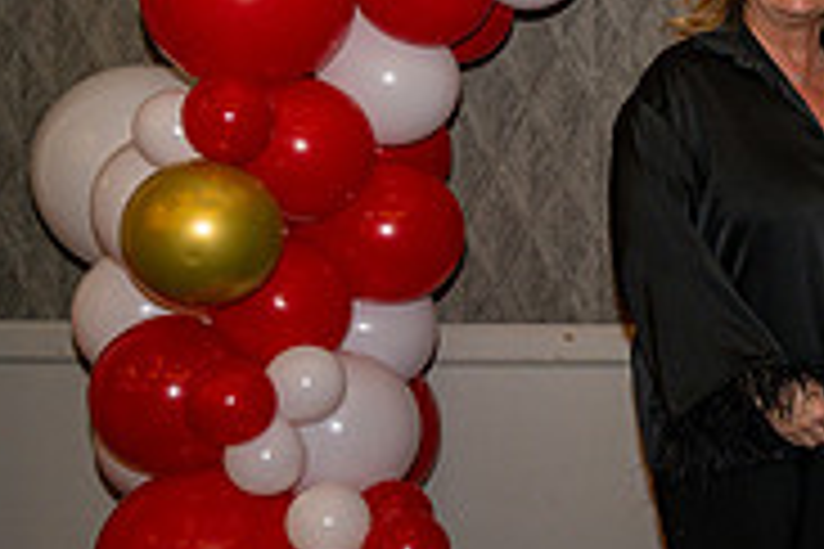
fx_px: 2106
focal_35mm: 92
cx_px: 1162
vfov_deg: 14.9
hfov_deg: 19.8
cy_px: 254
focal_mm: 29
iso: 500
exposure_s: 1/125
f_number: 3.5
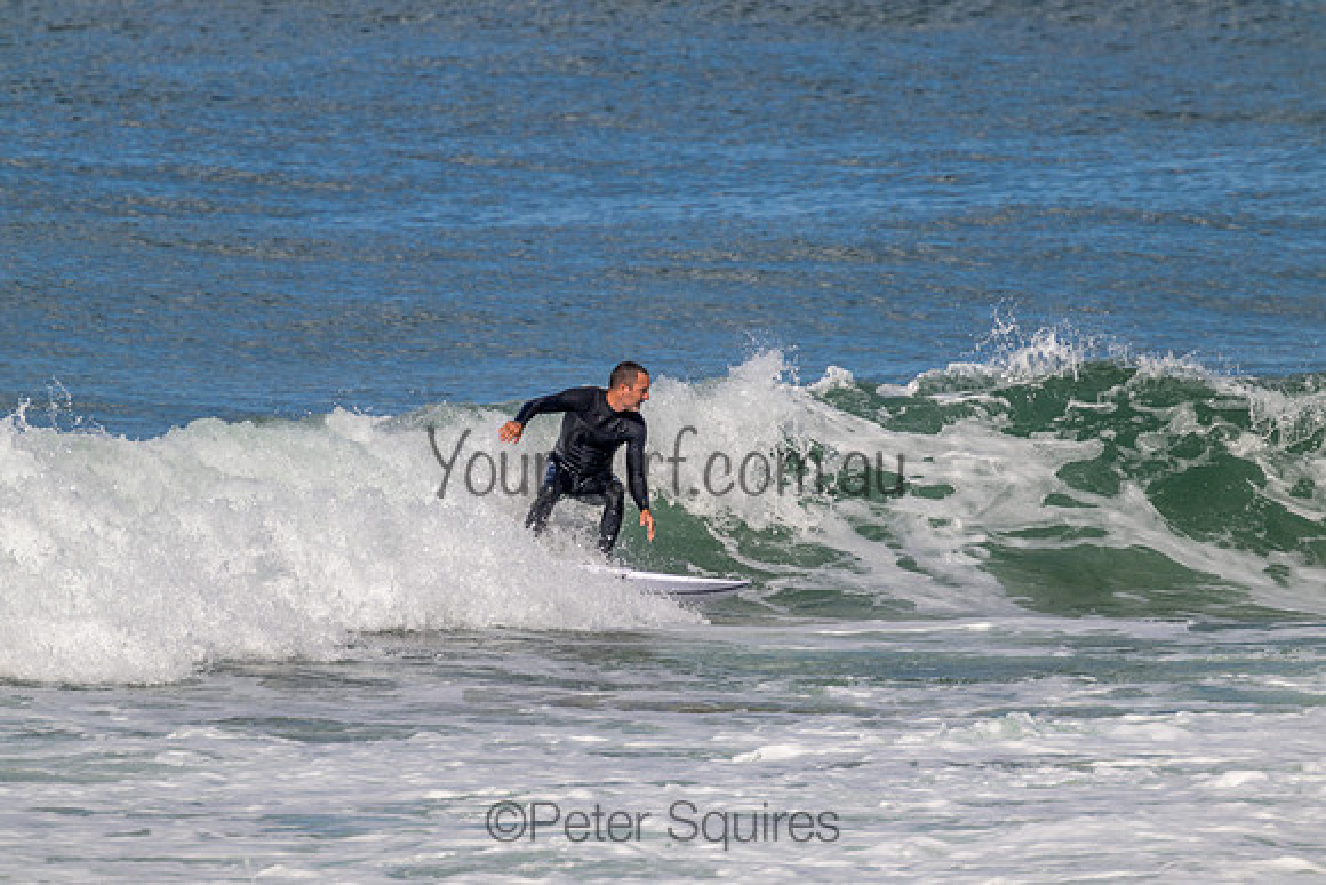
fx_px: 29472
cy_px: 442
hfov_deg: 2.6
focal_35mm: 800
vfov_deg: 1.7
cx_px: 663
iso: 800
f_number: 11
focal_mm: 800
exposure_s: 1/2000
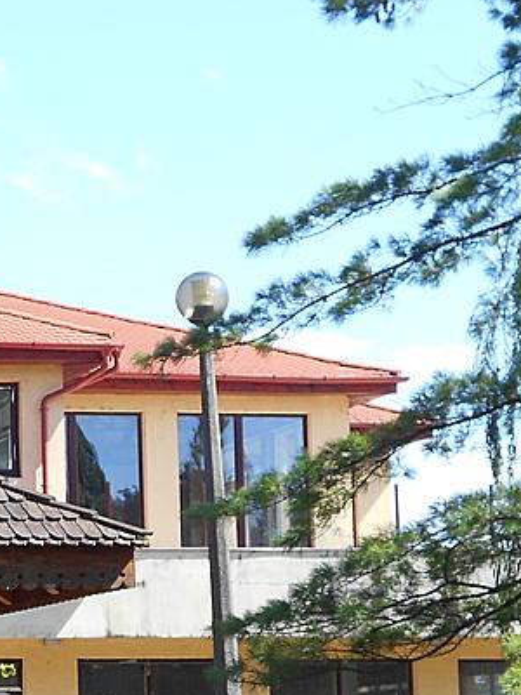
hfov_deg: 9.5
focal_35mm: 150
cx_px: -314
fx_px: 3010
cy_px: 526
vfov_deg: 13.1
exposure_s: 1/250
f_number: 4.5
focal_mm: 8.8
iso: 80
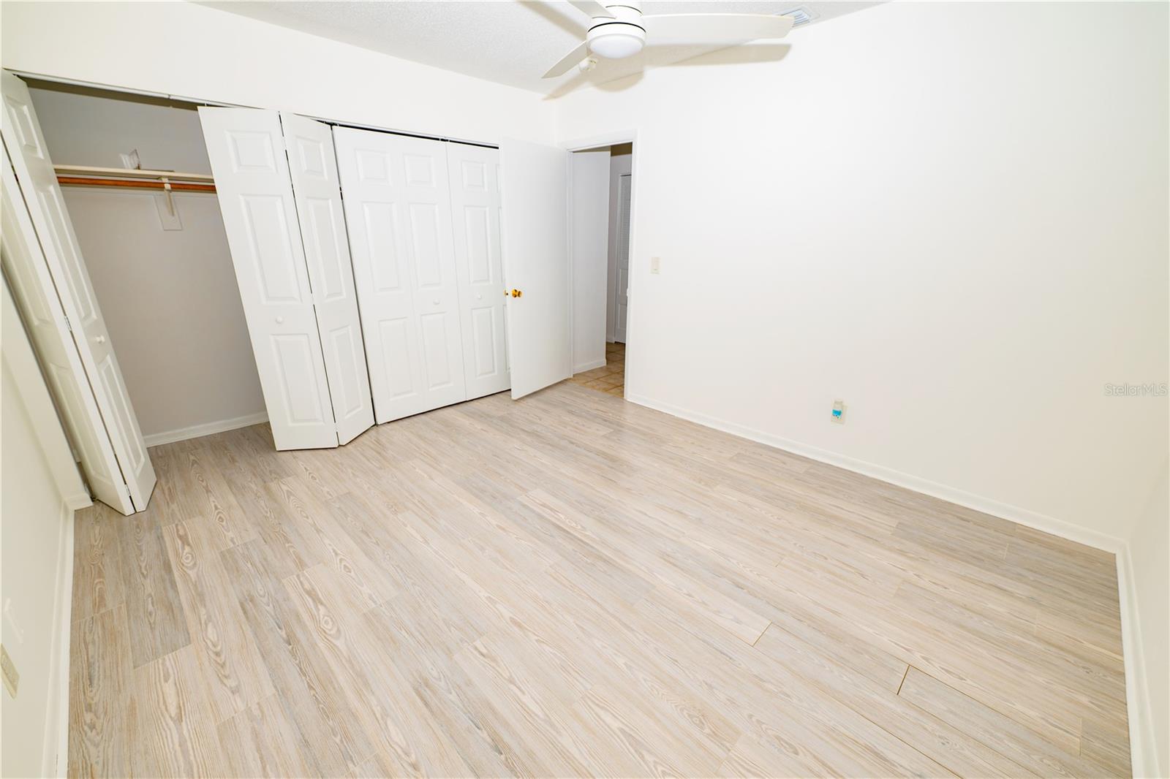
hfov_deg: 104.3
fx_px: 455
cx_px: 585
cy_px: 390
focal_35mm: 14
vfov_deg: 81.2
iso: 125
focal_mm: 14
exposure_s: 1/50
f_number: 8
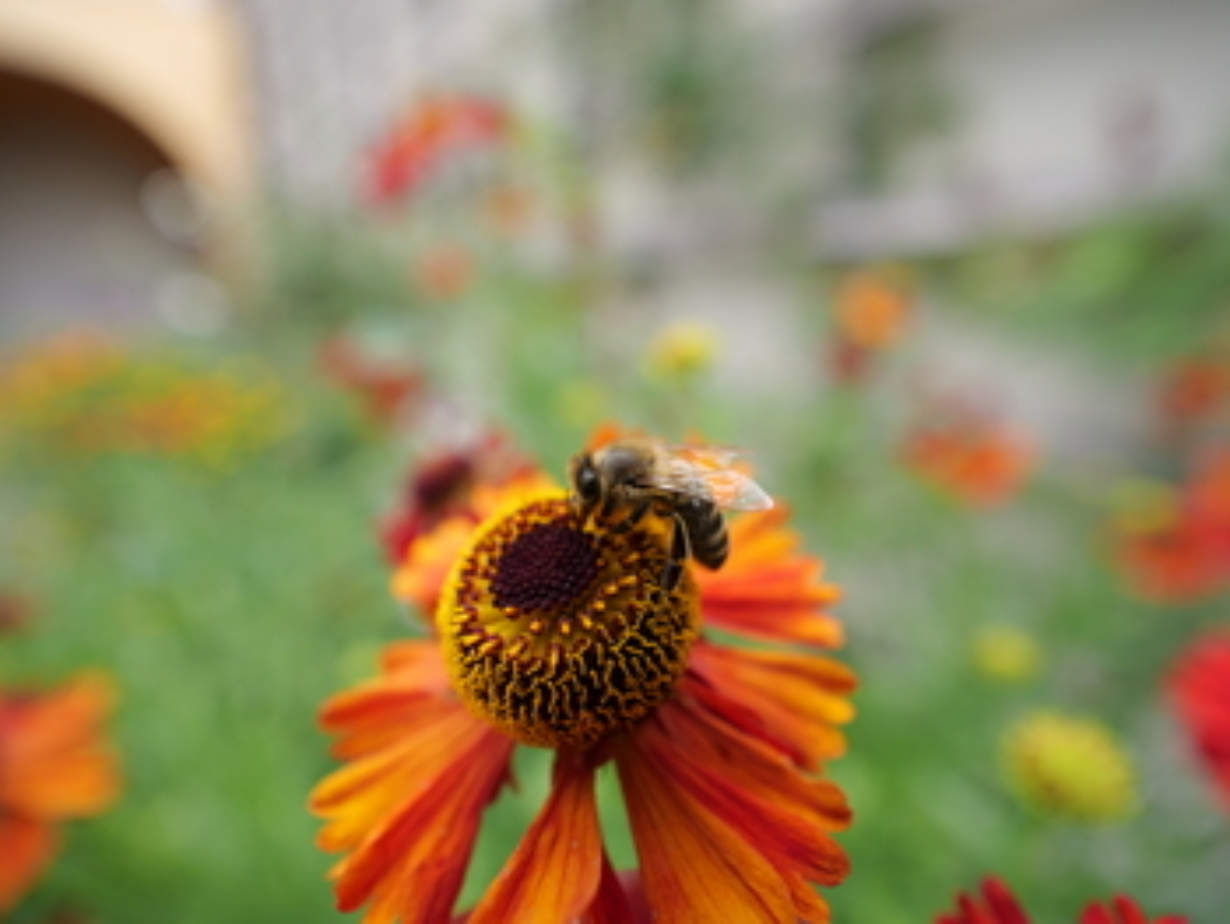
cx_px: 615
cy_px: 462
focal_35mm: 18
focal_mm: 9
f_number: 2.5
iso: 100
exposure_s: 1/250
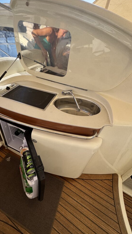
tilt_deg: -40.3
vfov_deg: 99.3
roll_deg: -1.2
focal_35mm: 16
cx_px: 45
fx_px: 100
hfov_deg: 65.4
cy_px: 112
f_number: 2.2
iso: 40
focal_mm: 2.22
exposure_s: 1/505
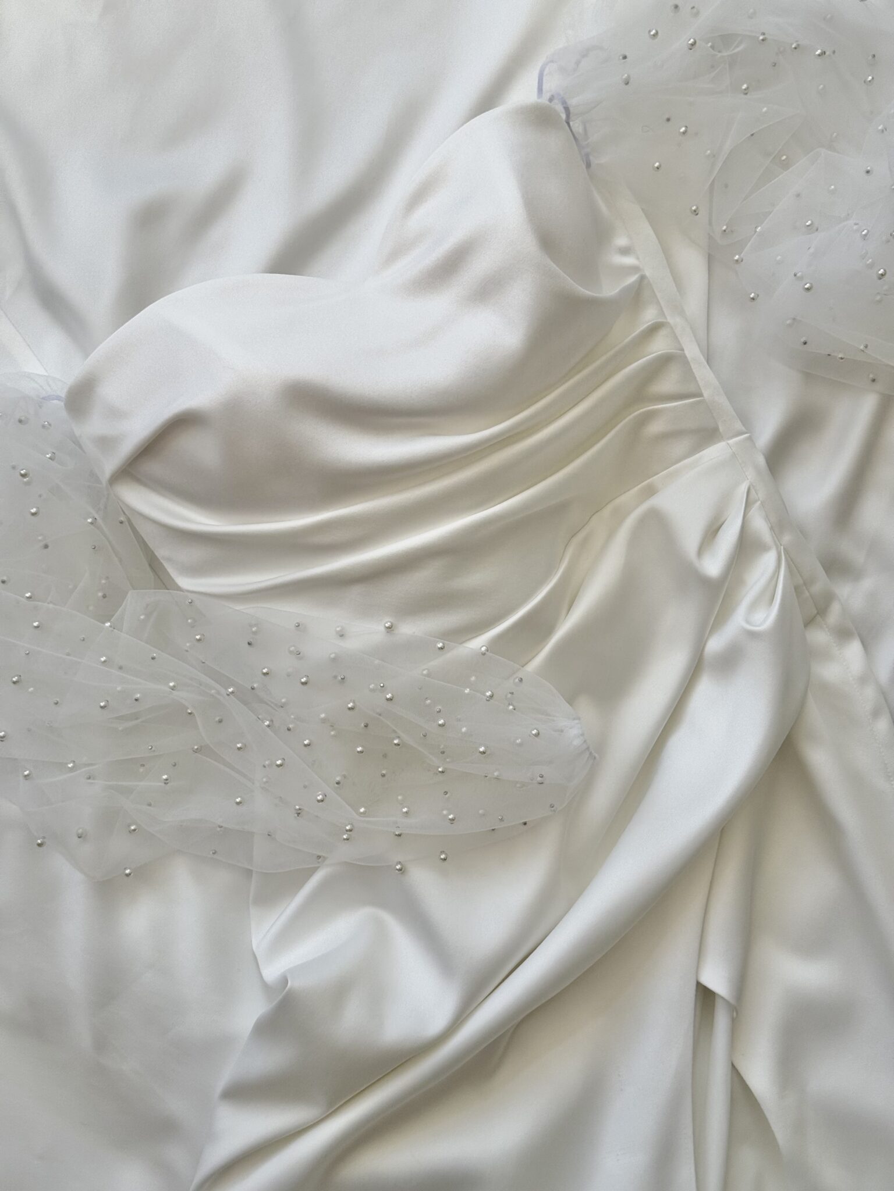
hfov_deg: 30.3
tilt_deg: -83.4
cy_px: 596
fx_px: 1653
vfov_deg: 39.7
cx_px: 447
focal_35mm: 48
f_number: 1.78
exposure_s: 1/913
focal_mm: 6.76
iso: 64
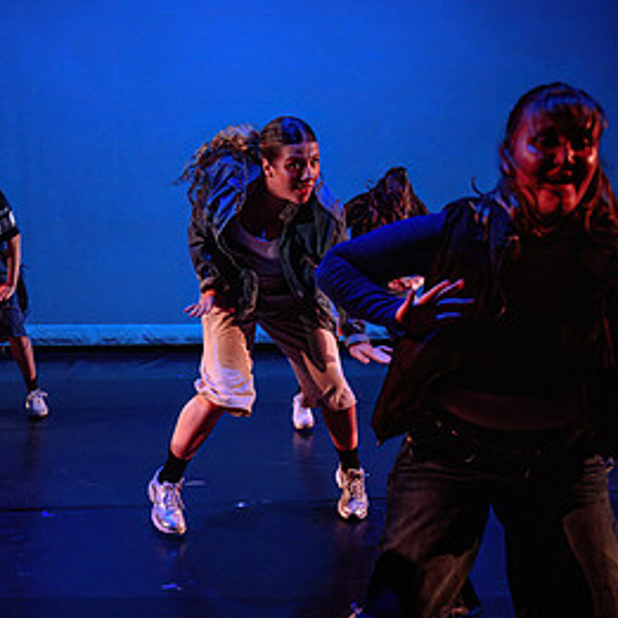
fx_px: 990
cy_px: 388
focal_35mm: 49
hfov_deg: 34.6
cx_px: 257
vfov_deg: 34.5
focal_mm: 24
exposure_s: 1/300
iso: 1600
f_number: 2.8
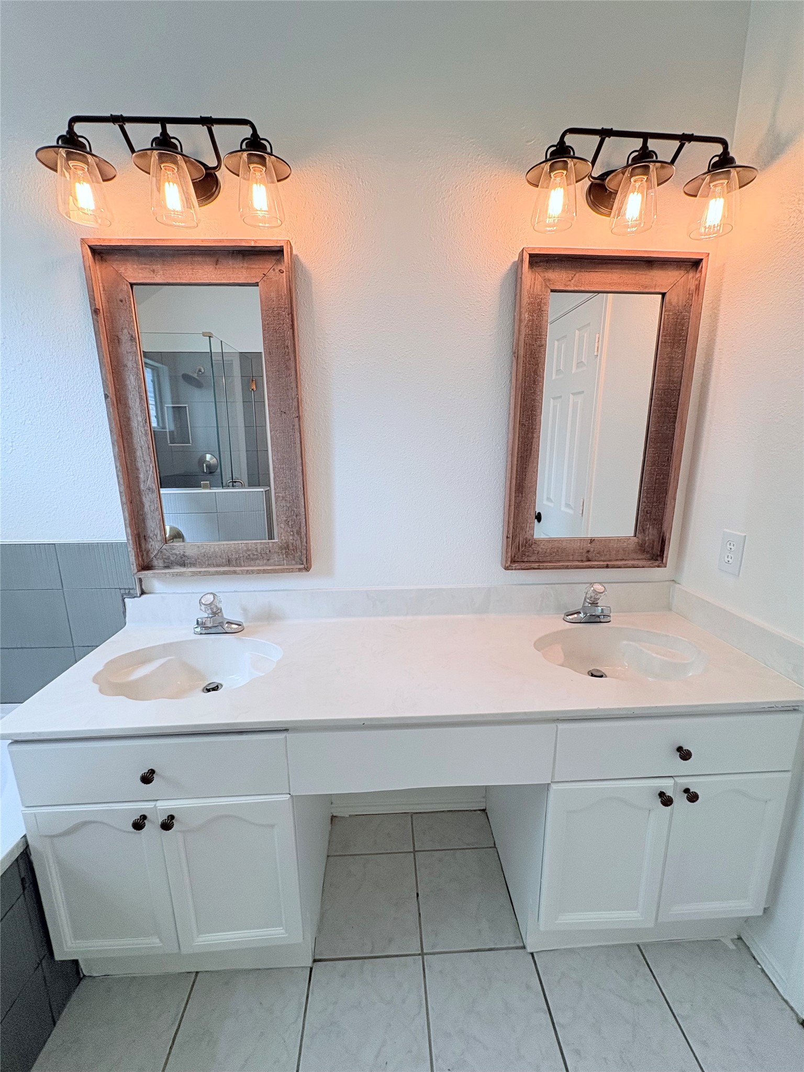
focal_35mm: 14
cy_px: 536
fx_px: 434
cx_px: 402
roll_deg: +1.5
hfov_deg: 85.7
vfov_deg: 102.1
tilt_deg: -11.7
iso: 125
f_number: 2.2
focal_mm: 2.22
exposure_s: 1/60
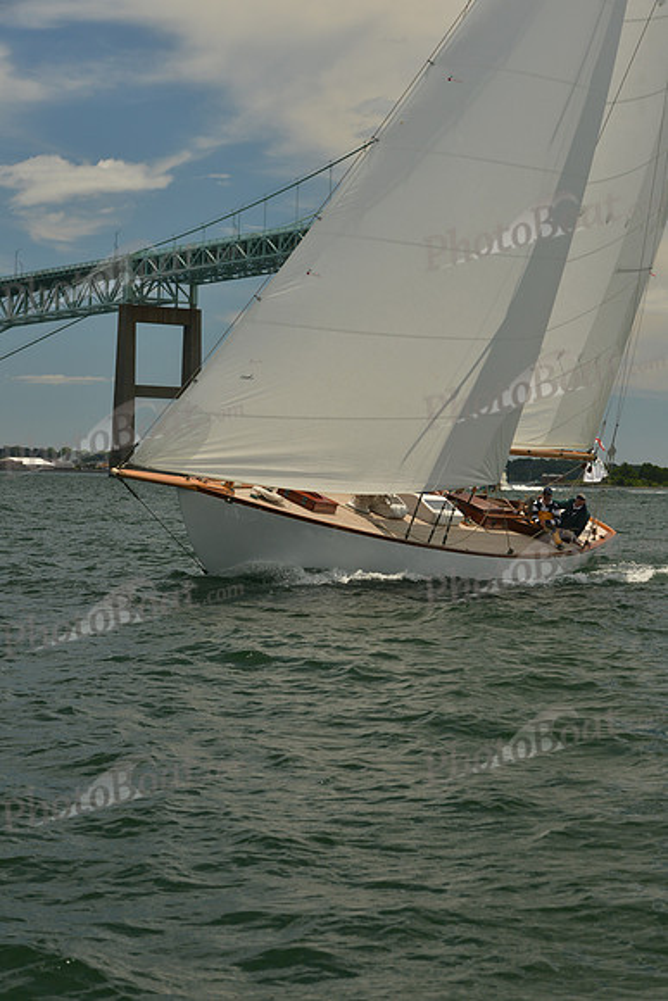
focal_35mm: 90
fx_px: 2503
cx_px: 334
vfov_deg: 22.6
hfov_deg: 15.2
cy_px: 500
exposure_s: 1/800
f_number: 8
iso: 400
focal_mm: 90
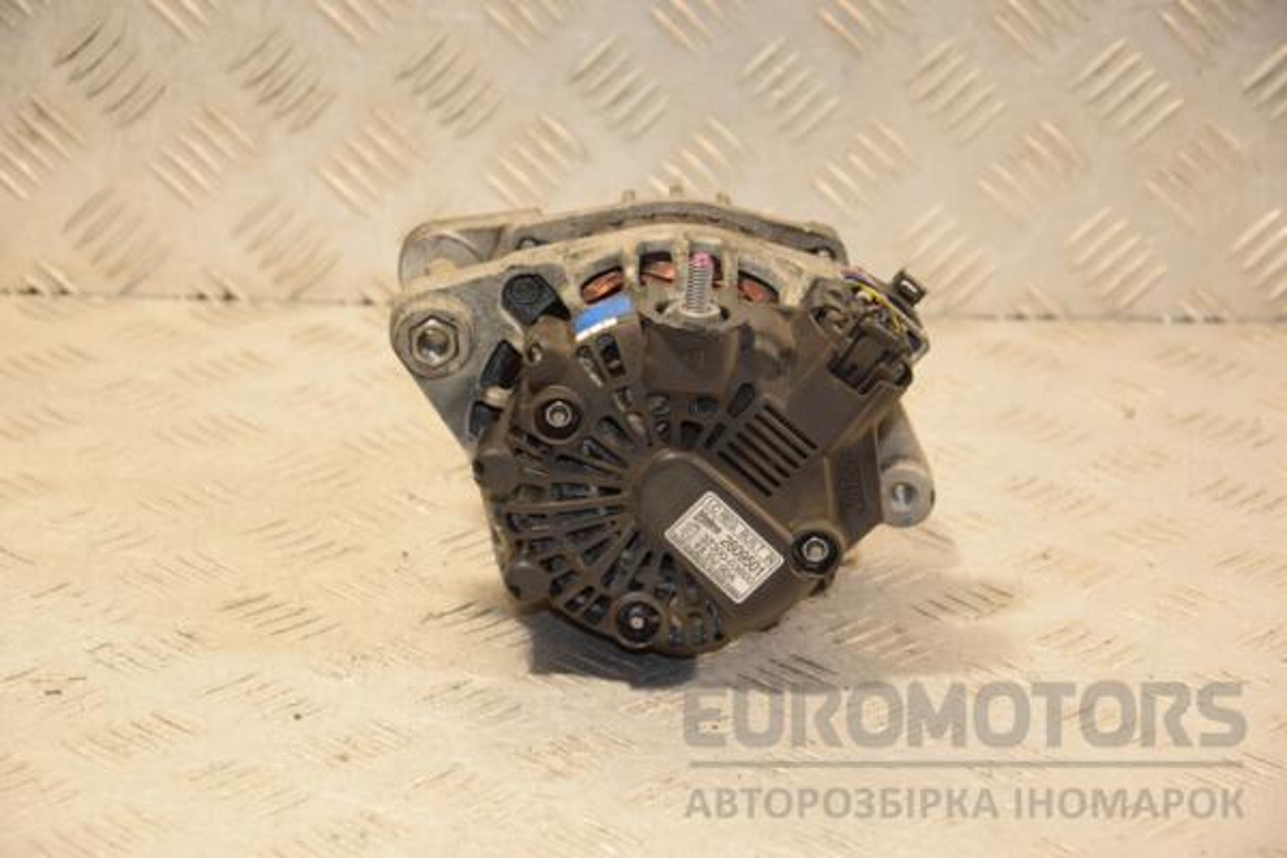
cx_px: 644
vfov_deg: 11.4
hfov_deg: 17.1
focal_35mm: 120
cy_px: 429
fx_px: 4290
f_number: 5.3
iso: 800
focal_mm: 80
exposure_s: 1/160
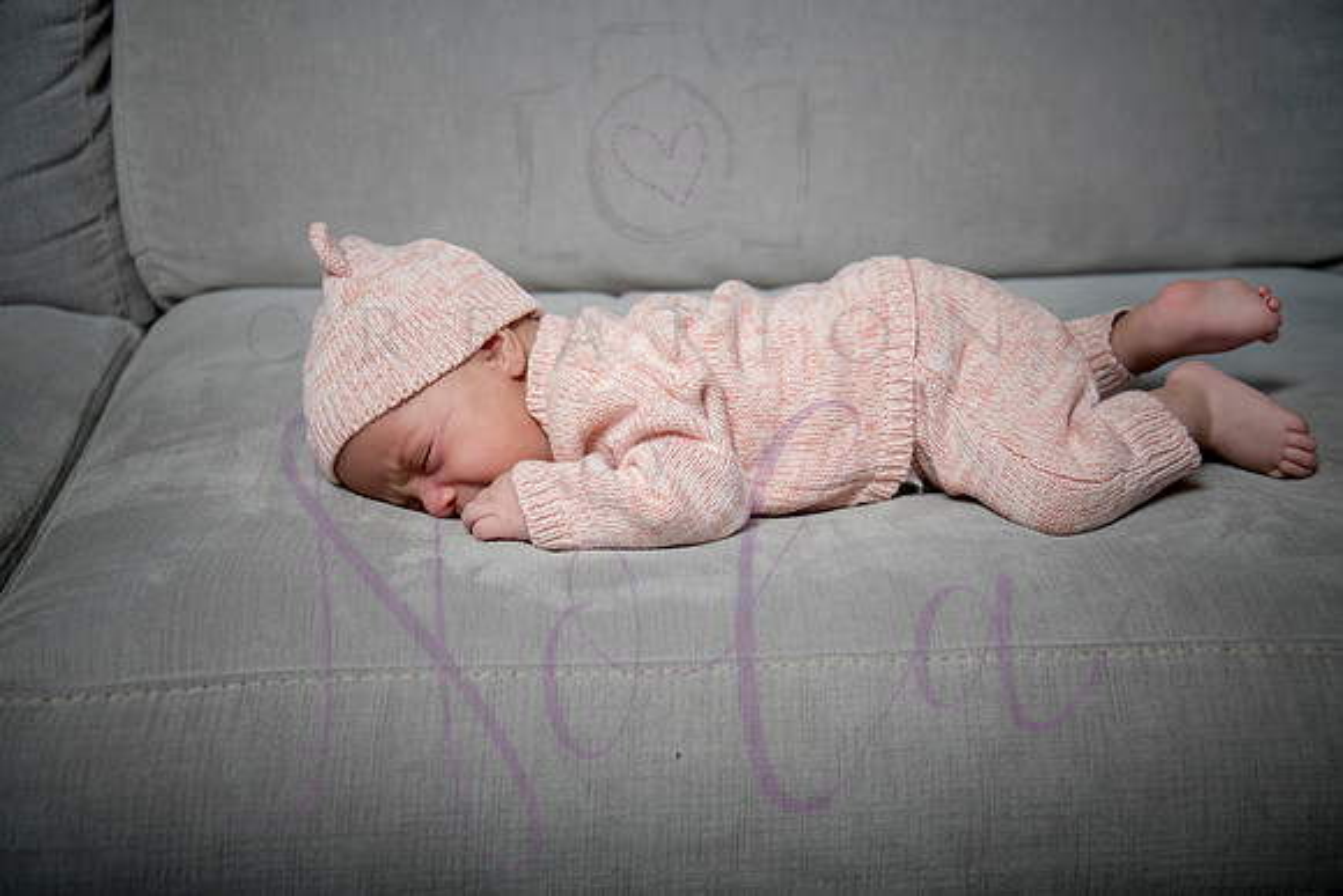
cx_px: 672
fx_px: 2463
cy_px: 448
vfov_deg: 20.6
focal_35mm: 66
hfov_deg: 30.5
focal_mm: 66
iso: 800
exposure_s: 1/200
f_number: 5.6
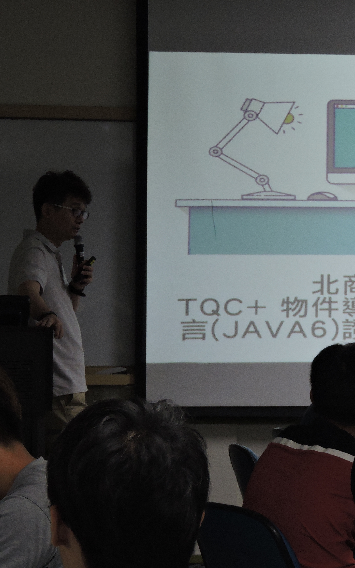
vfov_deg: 12.8
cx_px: 368
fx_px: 2523
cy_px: 284
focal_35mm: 163
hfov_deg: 8.0
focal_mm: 20.6
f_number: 5
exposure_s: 1/50
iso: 400
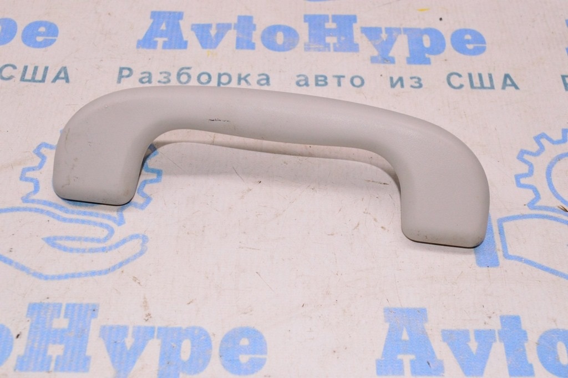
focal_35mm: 48
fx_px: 757
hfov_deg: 41.1
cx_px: 284
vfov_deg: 28.0
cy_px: 189
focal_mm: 32
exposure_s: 1/125
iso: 1600
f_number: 8
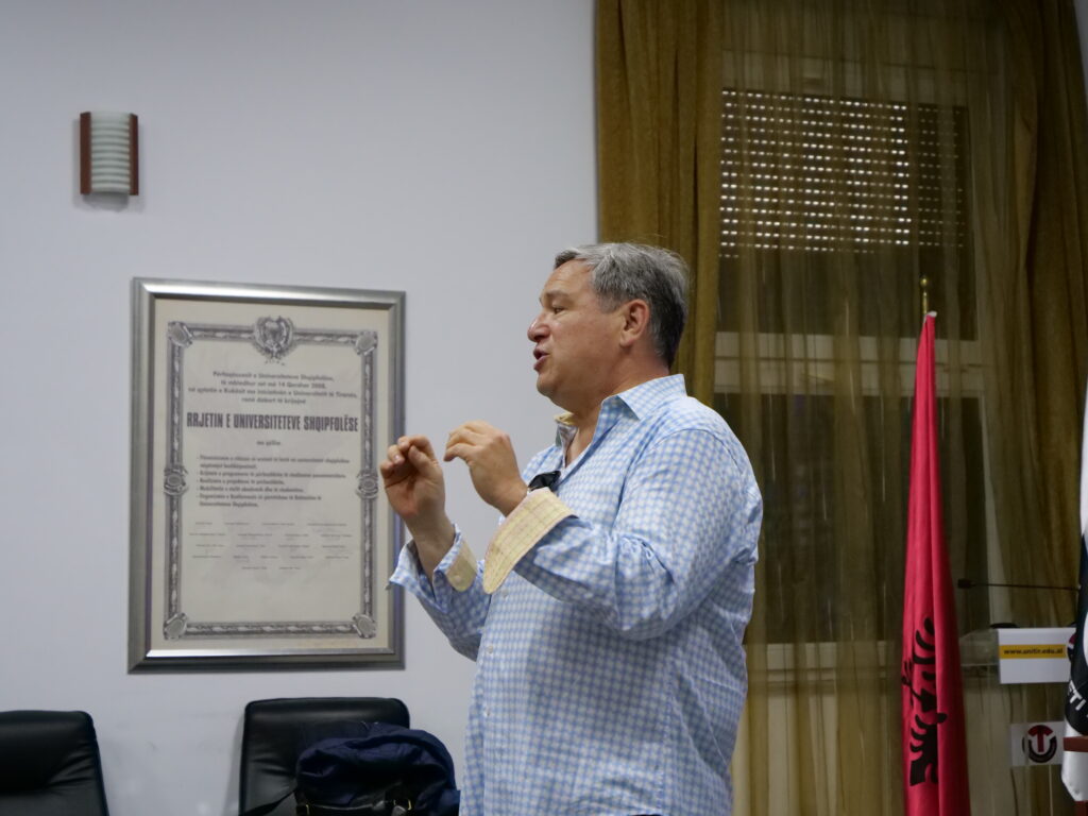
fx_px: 2389
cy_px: 408
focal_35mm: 76
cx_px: 544
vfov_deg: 19.4
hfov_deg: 25.7
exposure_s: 1/100
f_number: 3.9
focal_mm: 38
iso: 2500
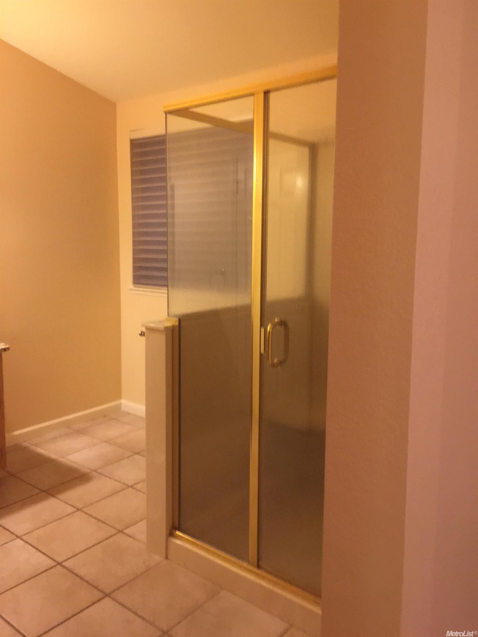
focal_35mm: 29
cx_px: 239
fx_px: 534
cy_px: 318
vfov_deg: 61.7
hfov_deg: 48.2
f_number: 2.2
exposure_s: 1/8
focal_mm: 4.15
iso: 125
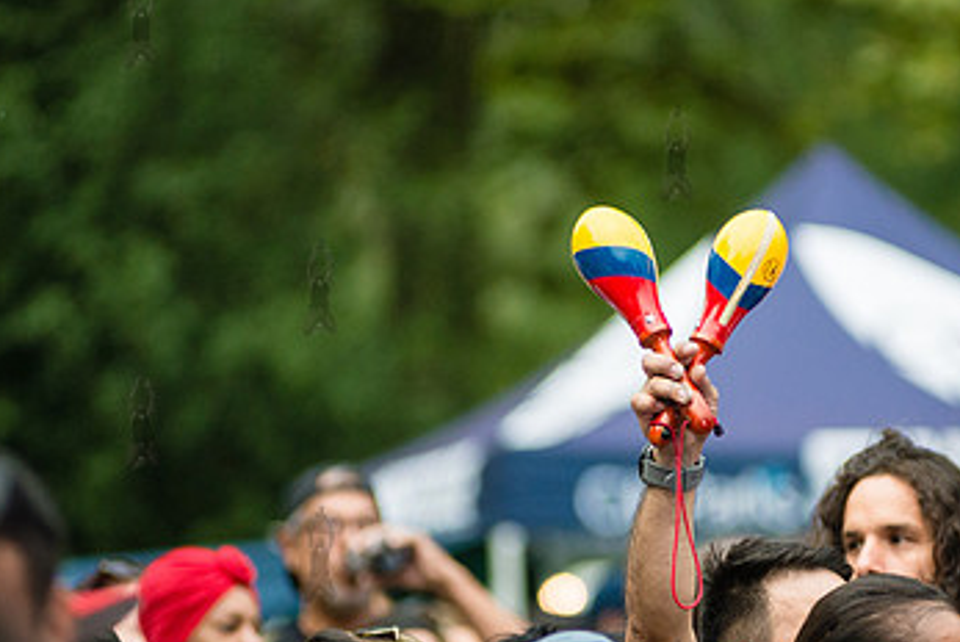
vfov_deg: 4.1
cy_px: 419
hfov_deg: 6.2
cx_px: 675
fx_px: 8914
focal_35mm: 334
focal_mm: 200
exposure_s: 1/640
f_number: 3.5
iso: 2000
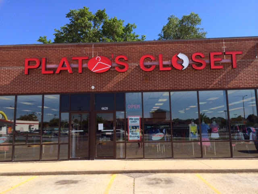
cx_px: 129
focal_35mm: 30
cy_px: 97
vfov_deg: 46.8
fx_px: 224
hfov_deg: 60.0
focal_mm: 4.12
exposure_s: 1/1244
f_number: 2.2
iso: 32
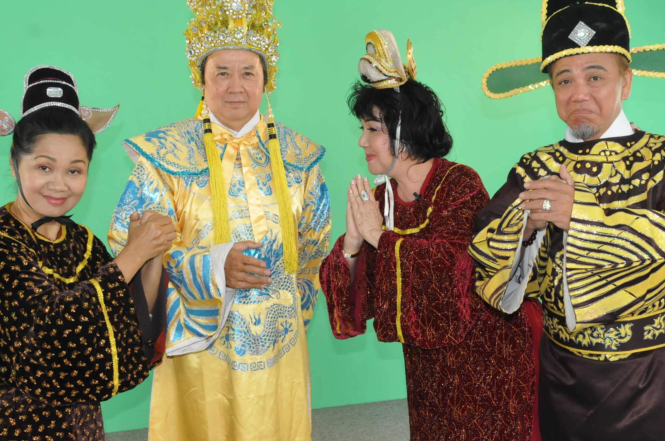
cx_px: 339
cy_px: 213
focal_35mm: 45
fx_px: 830
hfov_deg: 43.7
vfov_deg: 29.8
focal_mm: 22
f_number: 8
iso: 800
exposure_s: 1/100
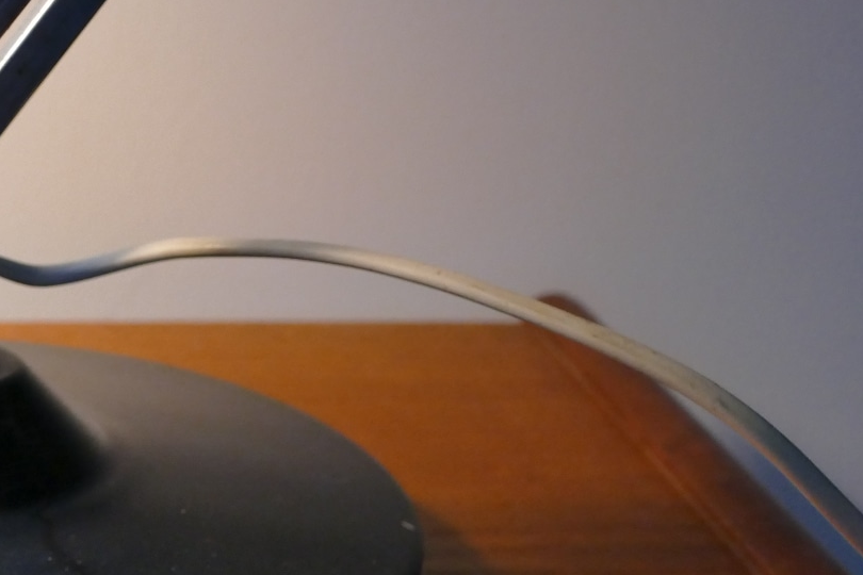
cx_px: 43
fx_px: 2253
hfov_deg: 21.1
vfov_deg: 14.3
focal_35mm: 94
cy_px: 571
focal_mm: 17
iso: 1250
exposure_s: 1/80
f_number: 3.3
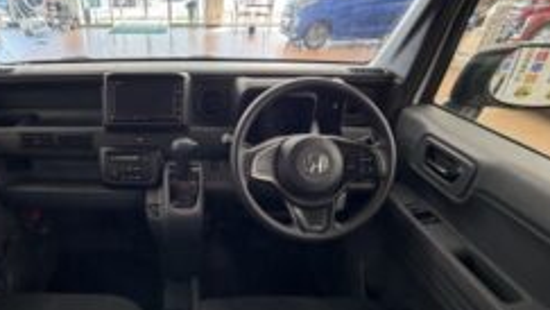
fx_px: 321
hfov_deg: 78.7
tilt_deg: -33.6
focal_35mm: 22
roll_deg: +0.7
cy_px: 189
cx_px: 186
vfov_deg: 51.2
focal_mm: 2.22
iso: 200
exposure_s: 1/50
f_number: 2.2
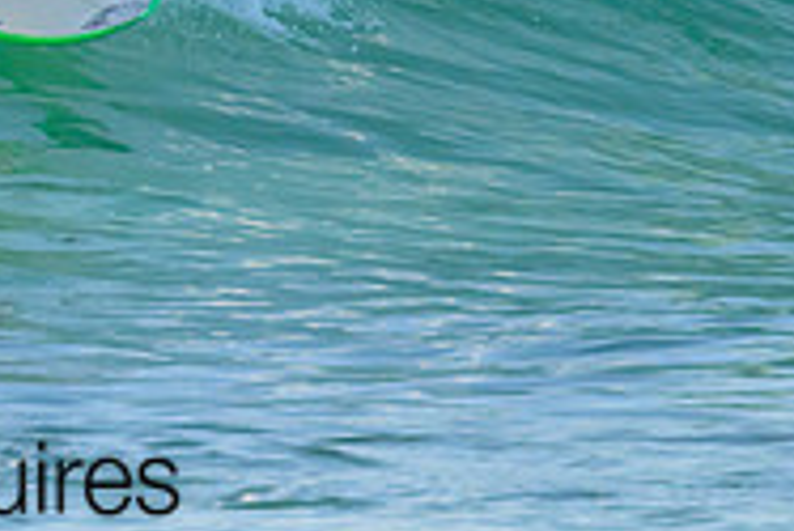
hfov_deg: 0.8
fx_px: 54716
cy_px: -227
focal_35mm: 2479
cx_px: -149
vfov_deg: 0.6
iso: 2500
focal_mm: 800
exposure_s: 1/2000
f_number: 11
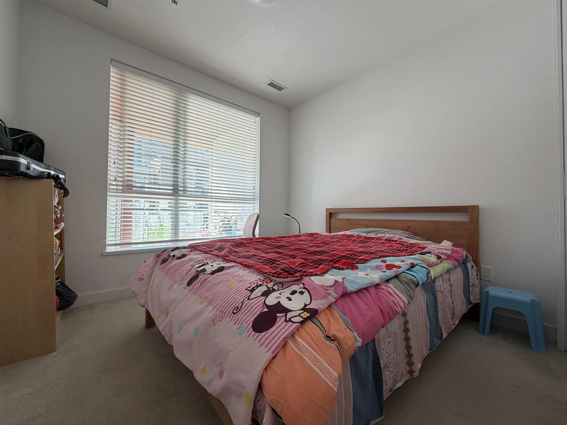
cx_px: 284
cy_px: 212
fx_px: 229
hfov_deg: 102.1
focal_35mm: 14
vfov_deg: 85.7
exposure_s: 1/120
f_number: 2.2
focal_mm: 2.22
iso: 160
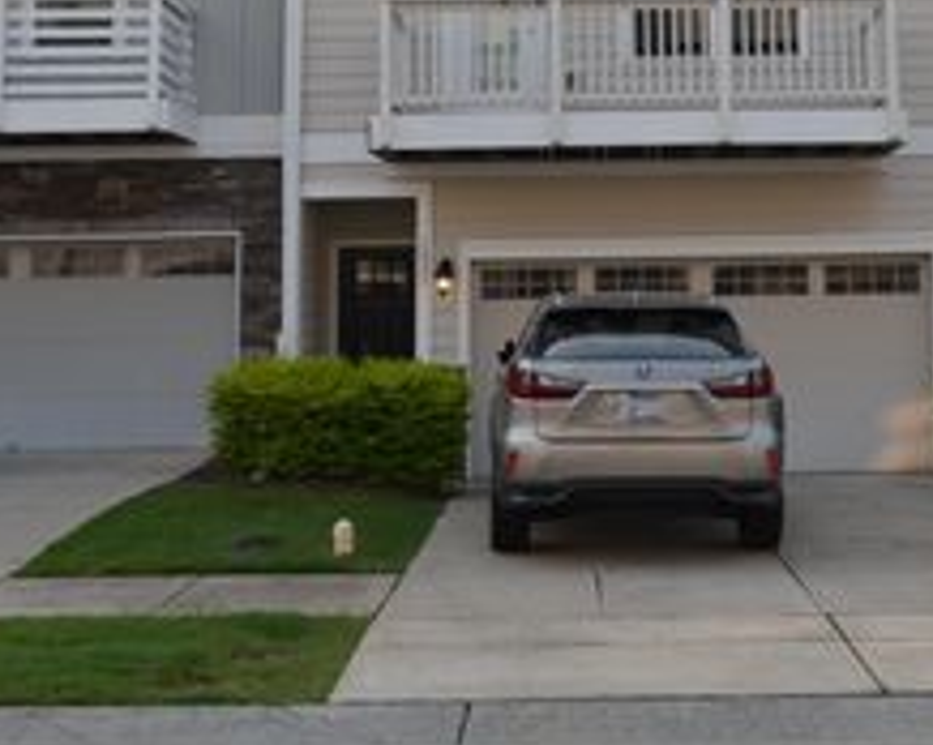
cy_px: 66
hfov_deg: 32.3
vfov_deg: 25.3
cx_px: 616
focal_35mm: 58
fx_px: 1600
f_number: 8
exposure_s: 1/250
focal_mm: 18
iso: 200
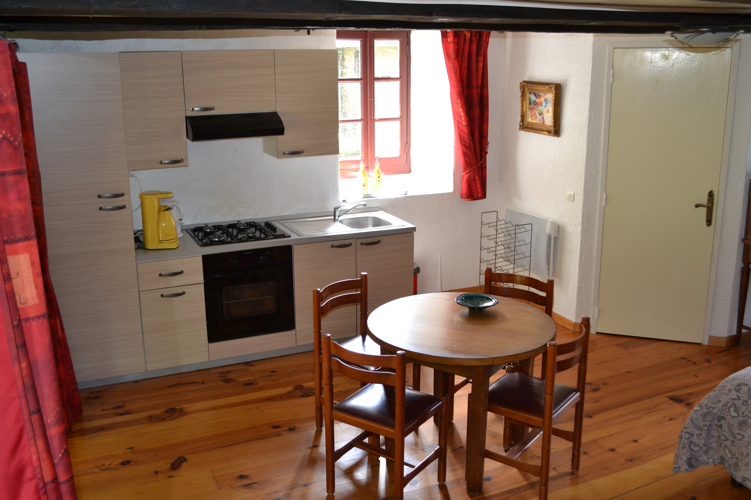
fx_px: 688
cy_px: 250
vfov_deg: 40.0
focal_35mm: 33
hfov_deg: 57.2
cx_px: 376
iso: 640
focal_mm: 22
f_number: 4
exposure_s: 1/60
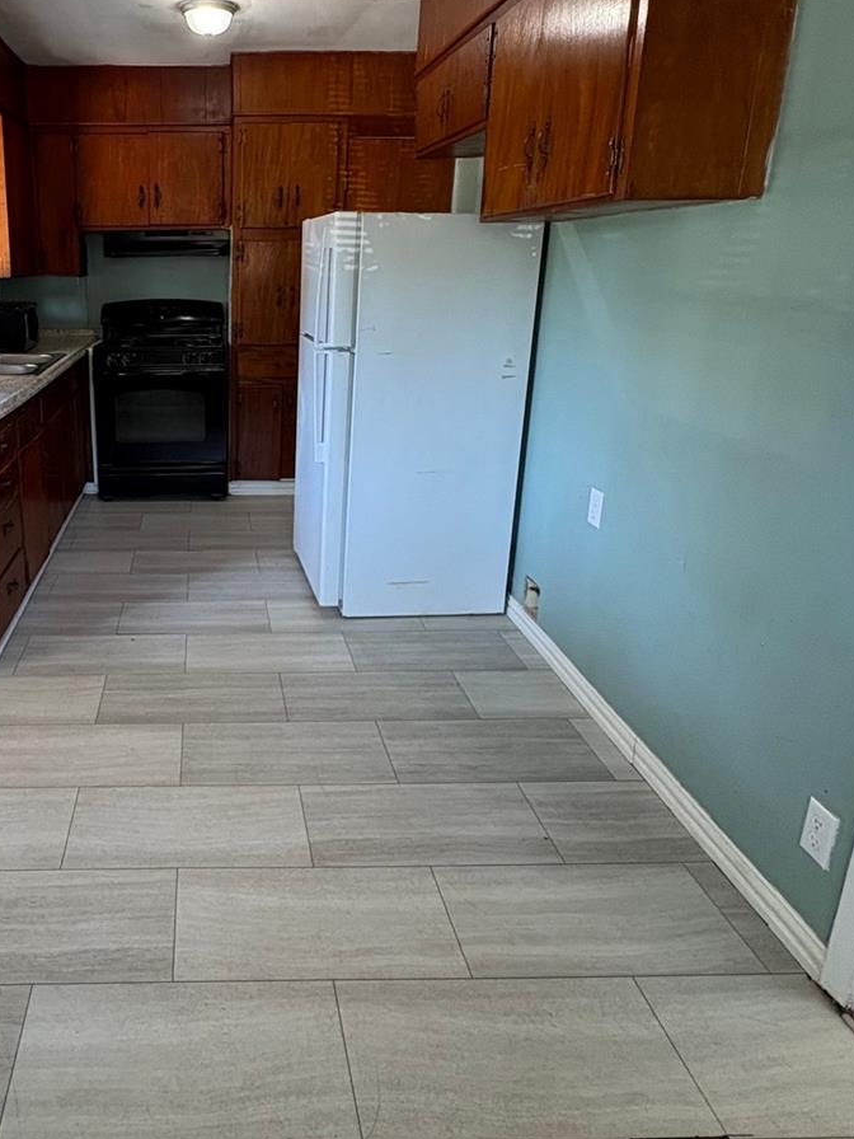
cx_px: 211
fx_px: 789
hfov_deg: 54.1
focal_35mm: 24
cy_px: 472
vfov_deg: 71.0
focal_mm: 2.22
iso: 320
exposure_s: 1/60
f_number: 2.2
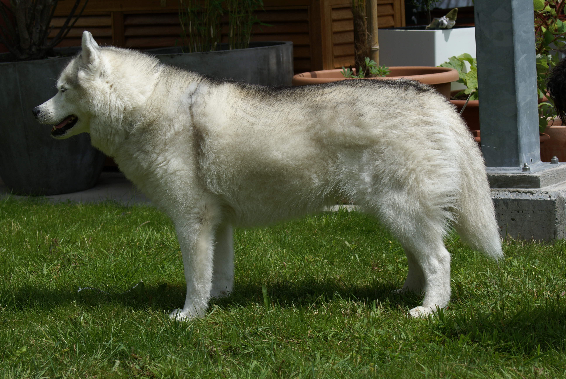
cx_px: 283
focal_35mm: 112
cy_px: 190
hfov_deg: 18.2
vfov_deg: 12.2
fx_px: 1771
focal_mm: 75
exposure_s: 1/400
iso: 100
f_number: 8
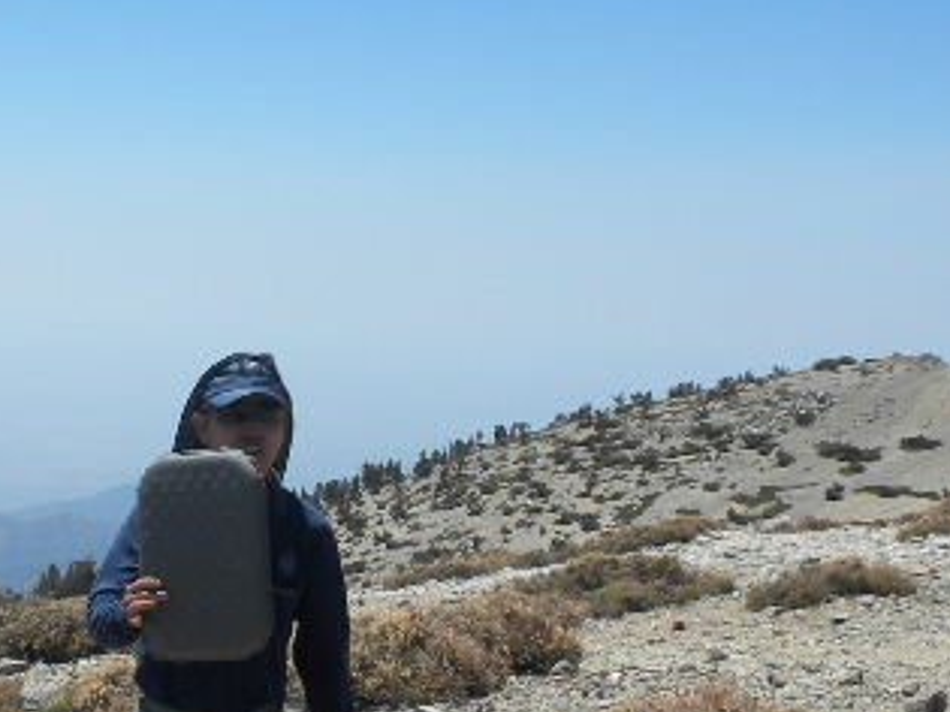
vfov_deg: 15.7
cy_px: 456
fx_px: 2579
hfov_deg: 20.7
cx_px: 265
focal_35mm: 94
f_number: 10
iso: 64
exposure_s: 1/138
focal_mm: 6.6
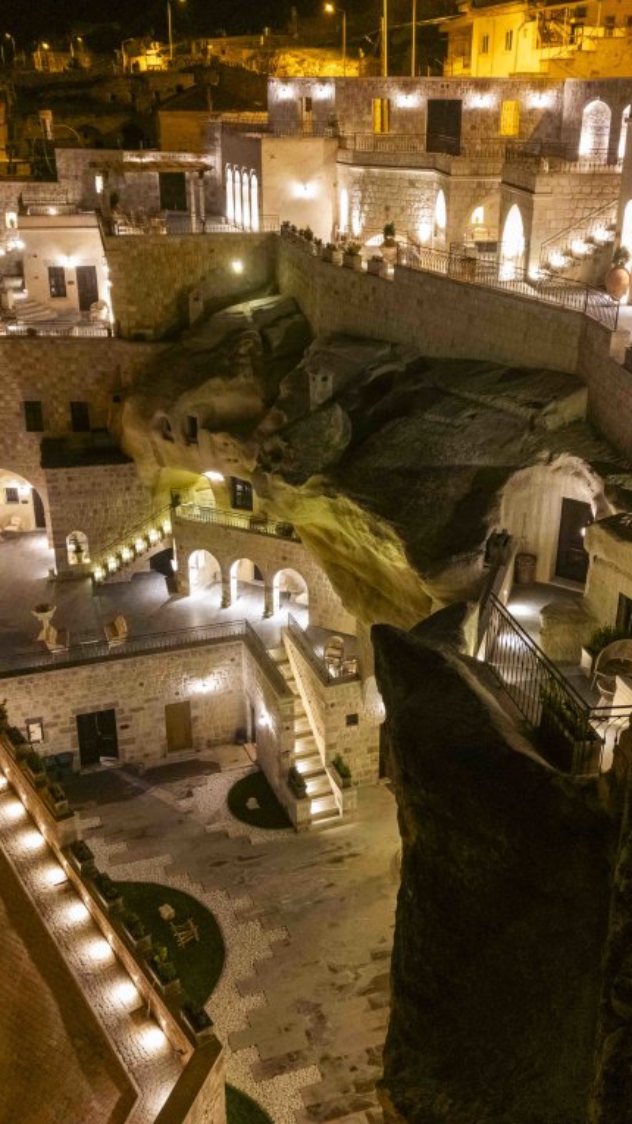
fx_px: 1043
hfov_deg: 33.7
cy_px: 561
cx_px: 337
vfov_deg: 56.6
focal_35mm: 35
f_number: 1.7
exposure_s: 1/8
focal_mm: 6.72
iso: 690
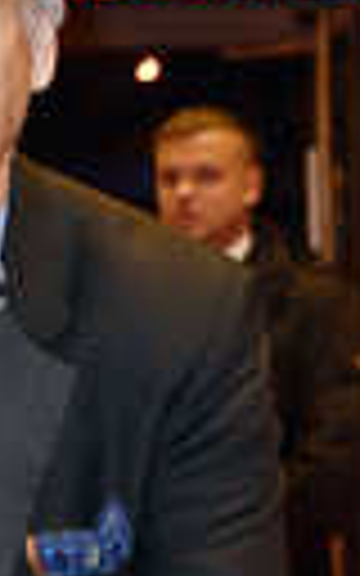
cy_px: 513
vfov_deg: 11.3
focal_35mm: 184
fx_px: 2888
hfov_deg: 7.1
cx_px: -94
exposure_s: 1/125
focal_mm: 58
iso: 400
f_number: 5.6
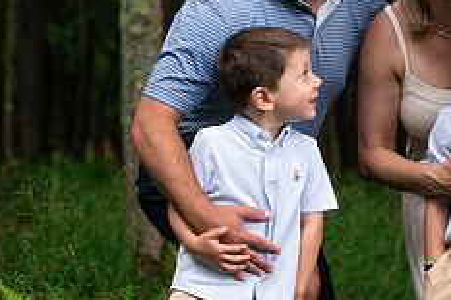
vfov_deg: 6.5
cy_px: 119
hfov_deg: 9.7
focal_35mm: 212
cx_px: 346
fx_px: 2654
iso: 200
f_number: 4
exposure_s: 1/200
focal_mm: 85
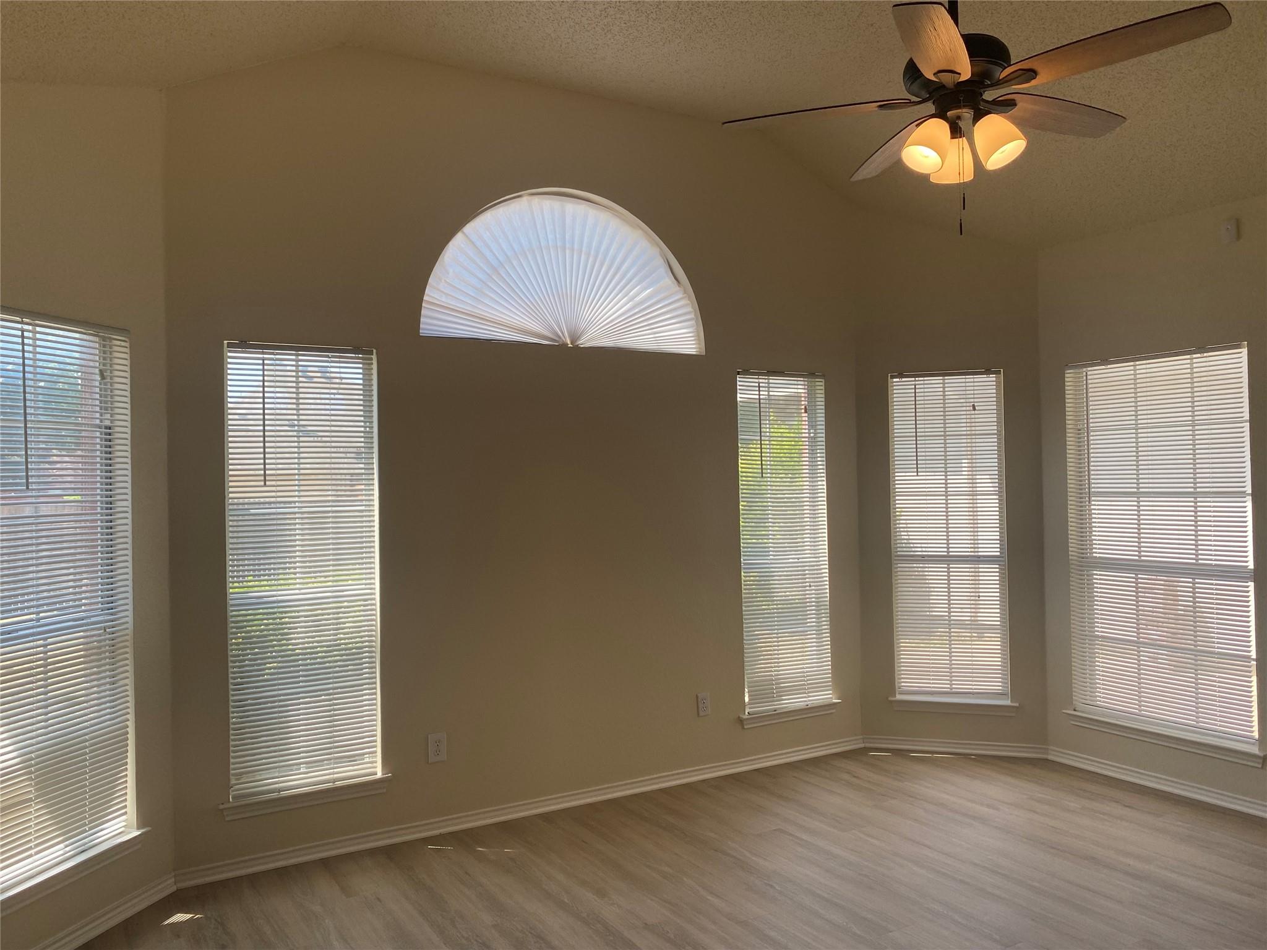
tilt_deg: +1.3
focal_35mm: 26
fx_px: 952
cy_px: 475
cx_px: 634
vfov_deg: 53.1
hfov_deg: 67.3
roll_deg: +1.4
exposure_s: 1/298
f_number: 1.8
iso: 32
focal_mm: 4.25
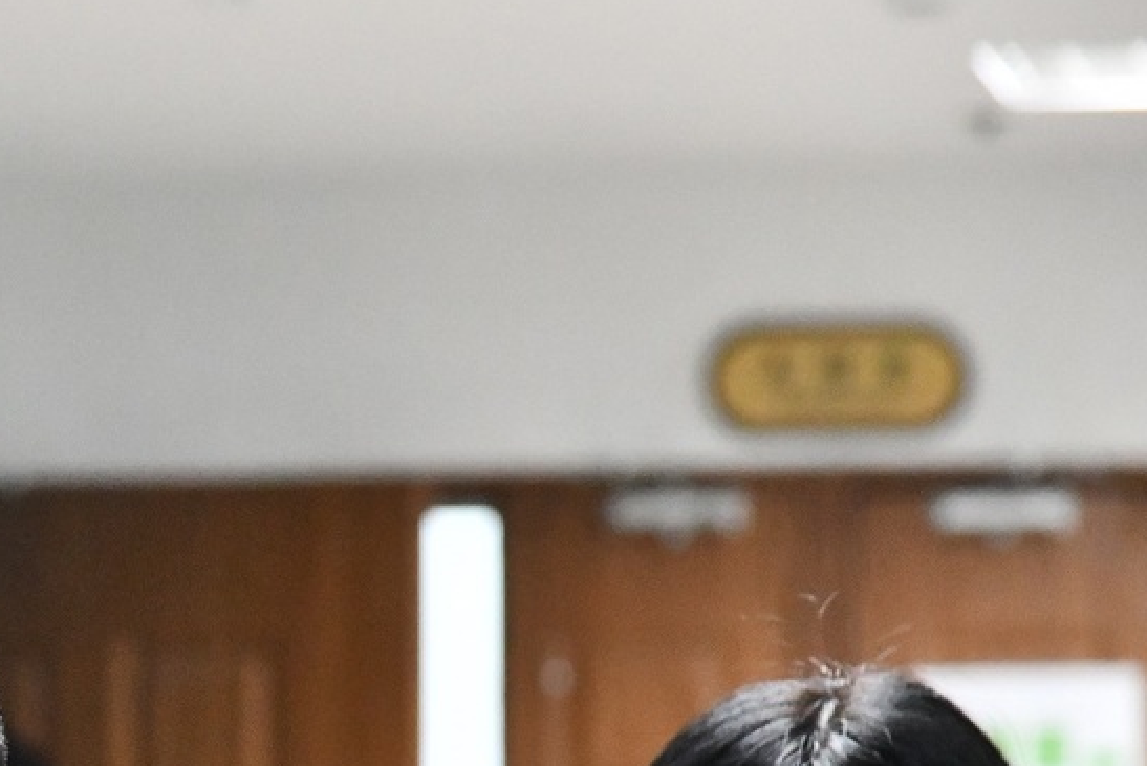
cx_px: -266
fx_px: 10484
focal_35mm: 329
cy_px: 1020
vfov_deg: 4.2
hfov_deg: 6.2
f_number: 6.3
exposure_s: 1/125
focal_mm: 120
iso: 5600
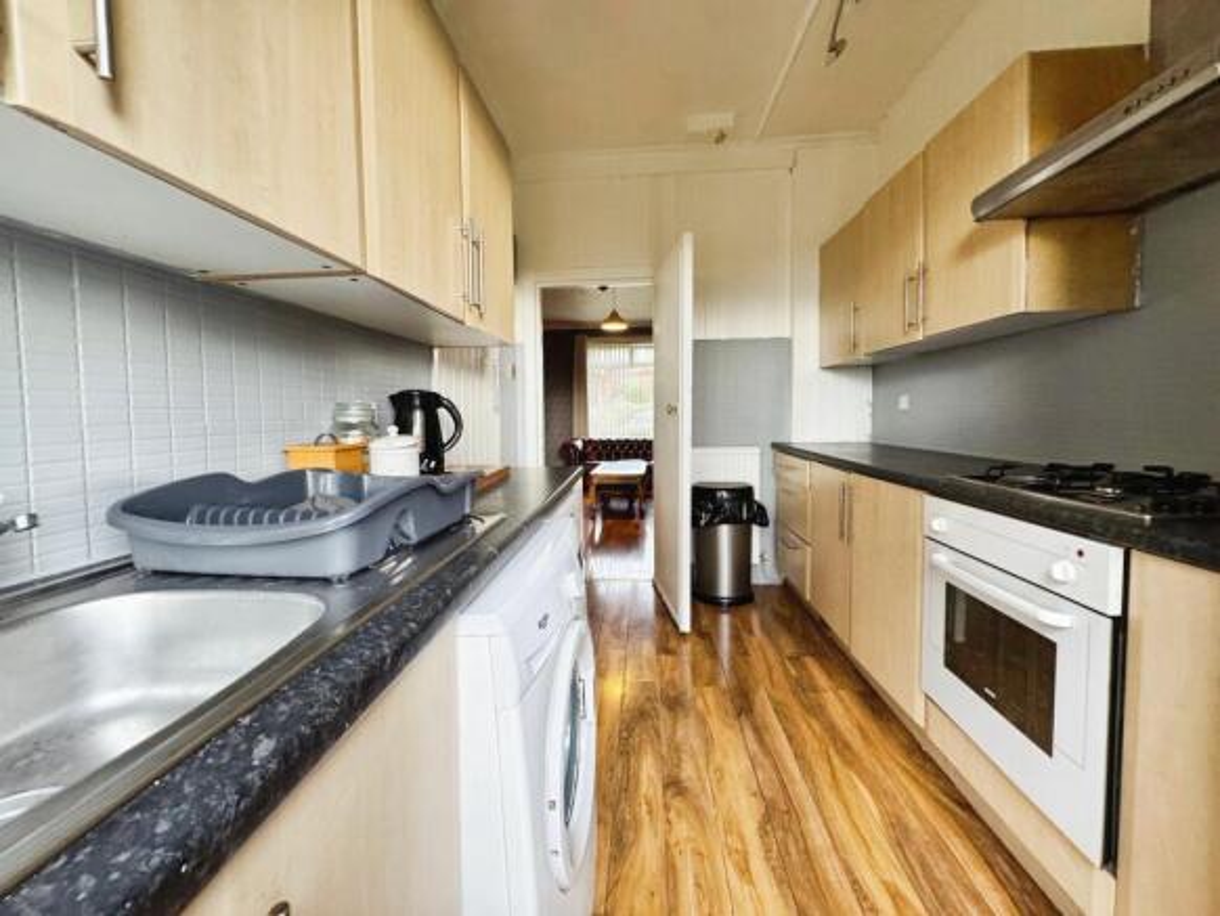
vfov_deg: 85.7
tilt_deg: -5.5
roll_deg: +0.5
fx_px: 494
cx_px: 610
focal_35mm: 14
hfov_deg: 102.0
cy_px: 458
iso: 250
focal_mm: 2.22
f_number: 2.2
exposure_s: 1/99
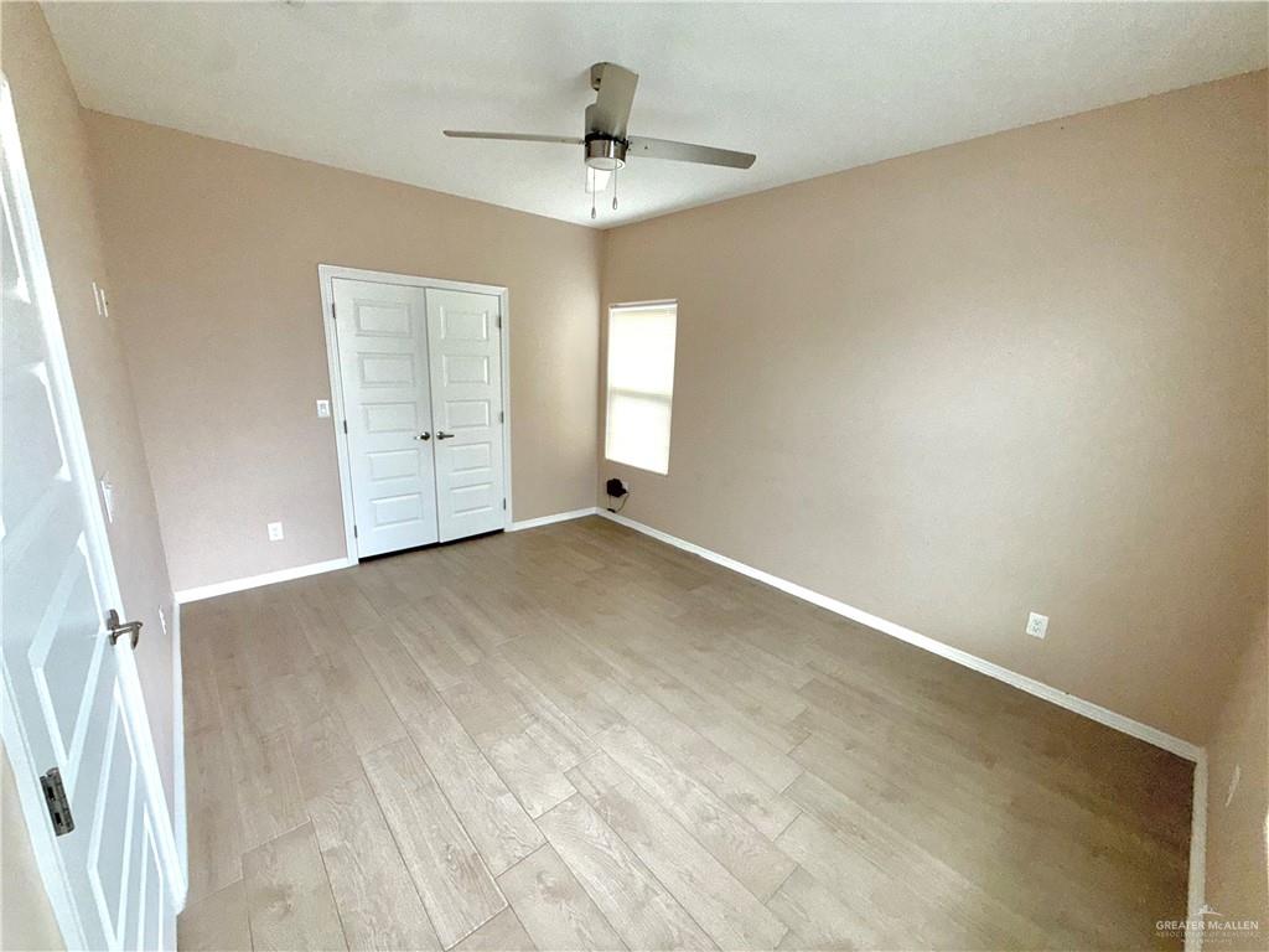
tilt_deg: -13.0
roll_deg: -2.3
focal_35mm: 14
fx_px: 513
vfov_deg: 85.7
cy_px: 476
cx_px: 634
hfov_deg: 102.1
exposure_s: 1/122
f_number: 2.2
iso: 64
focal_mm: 2.22
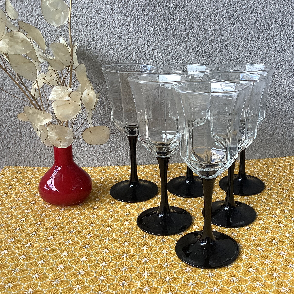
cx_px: 198
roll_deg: -0.4
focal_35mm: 37
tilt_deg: -16.4
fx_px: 356
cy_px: 147
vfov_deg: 44.9
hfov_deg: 44.2
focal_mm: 3.3
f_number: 2.4
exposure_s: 1/120
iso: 80
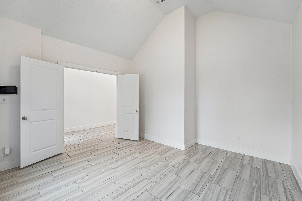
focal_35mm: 15
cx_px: 151
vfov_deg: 78.8
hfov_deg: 101.9
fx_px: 122
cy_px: 100
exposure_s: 1/13
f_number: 8
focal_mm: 14.6
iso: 400
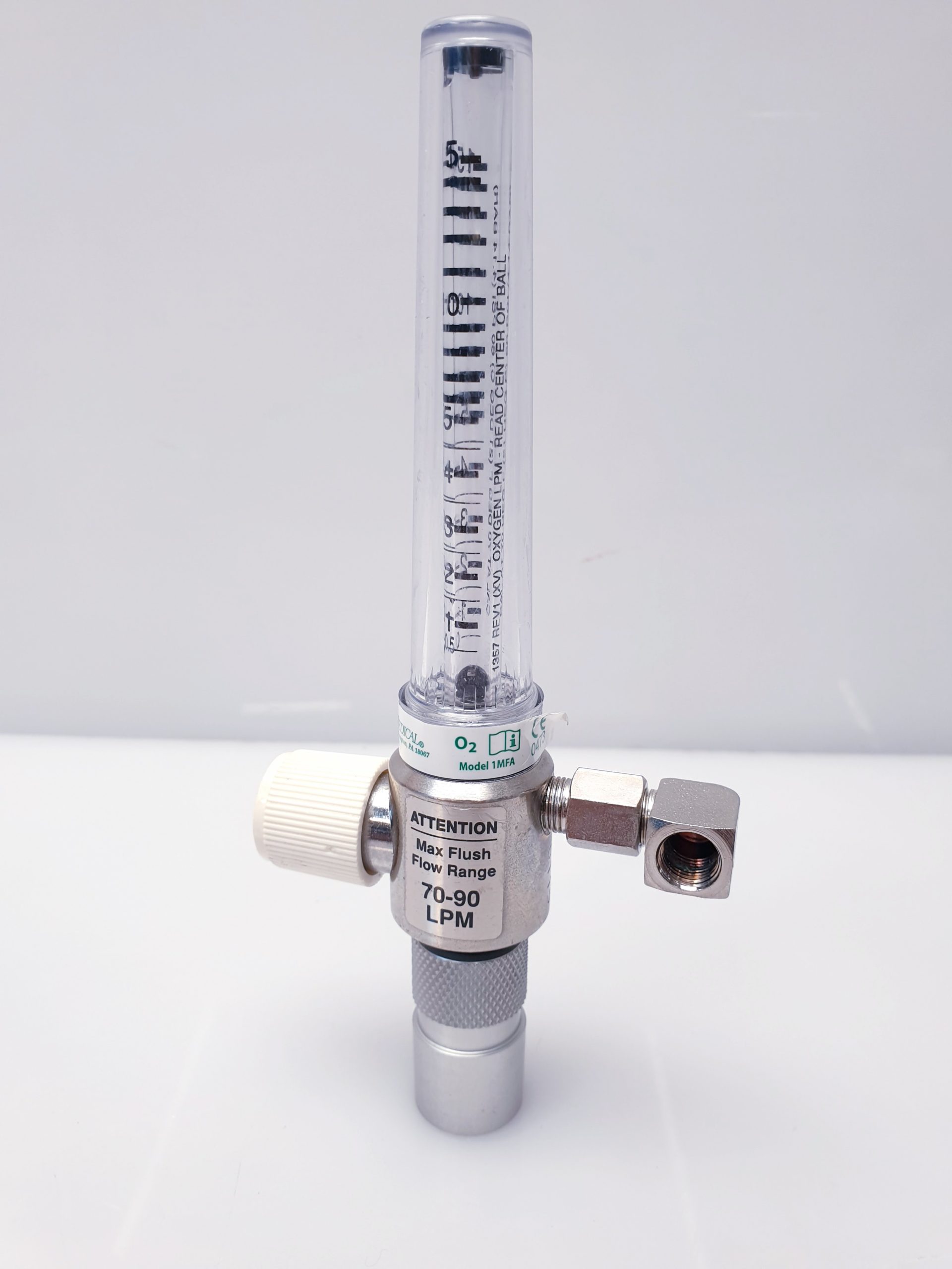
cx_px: 476
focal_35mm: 26
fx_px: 953
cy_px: 634
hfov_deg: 53.1
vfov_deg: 67.3
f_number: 2.4
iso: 64
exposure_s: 1/50
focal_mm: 4.3
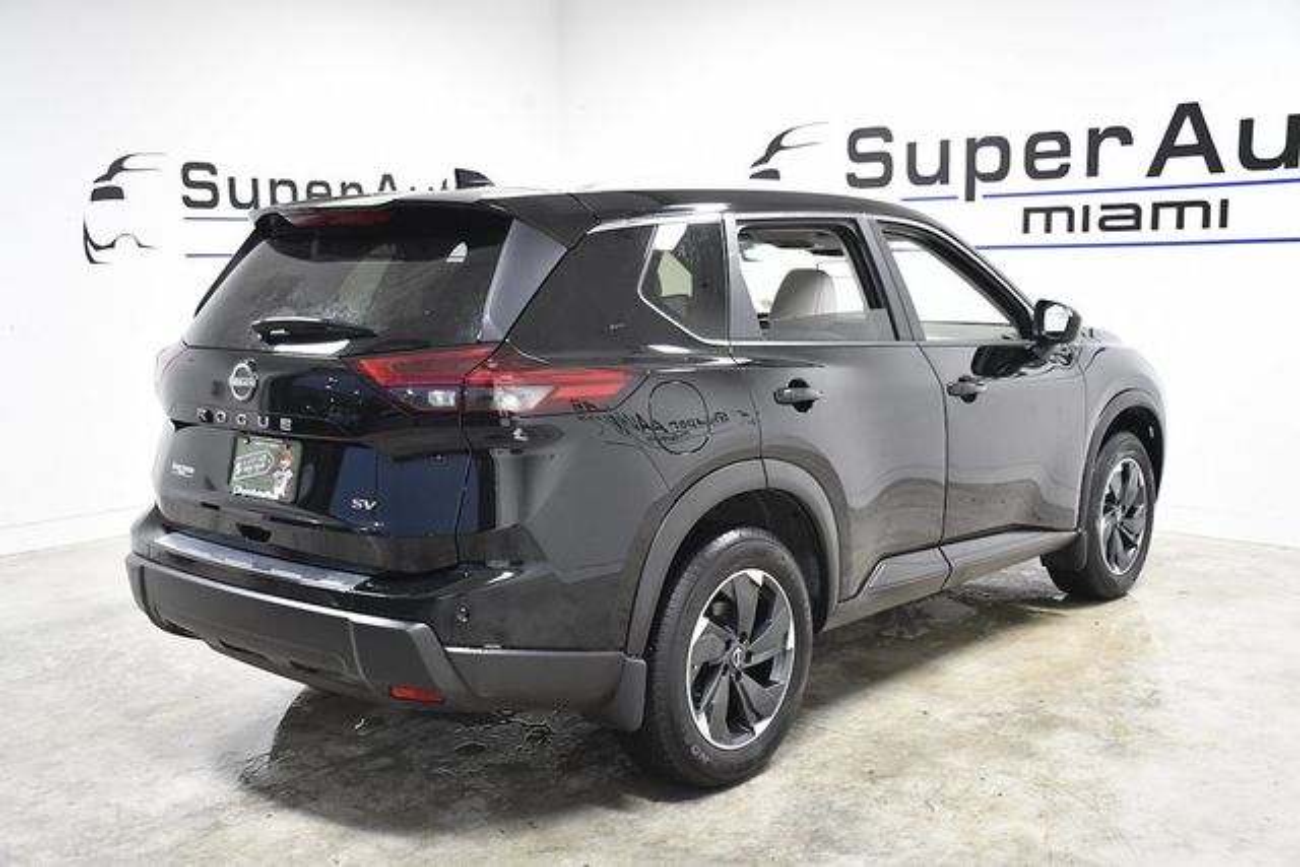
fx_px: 1300
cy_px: 434
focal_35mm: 36
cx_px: 650
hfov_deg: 53.1
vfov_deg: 36.9
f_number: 4.5
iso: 2500
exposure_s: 1/200
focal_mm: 24
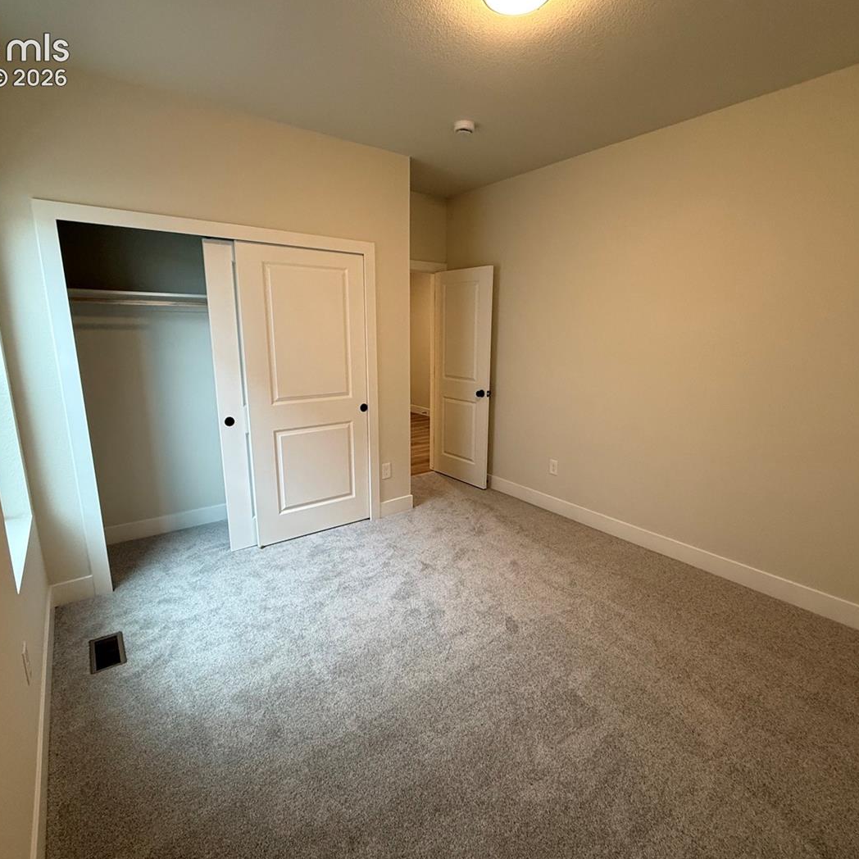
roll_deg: +0.1
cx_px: 434
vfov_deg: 84.0
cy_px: 427
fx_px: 477
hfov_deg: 84.0
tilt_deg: -11.5
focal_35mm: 17
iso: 250
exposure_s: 1/60
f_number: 2.2
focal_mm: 2.22
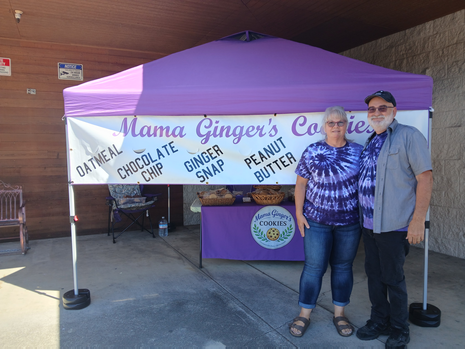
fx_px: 349
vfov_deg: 53.1
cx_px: 232
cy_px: 174
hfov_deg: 67.3
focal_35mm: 26
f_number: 1.8
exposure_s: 1/120
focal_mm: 3.98
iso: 32
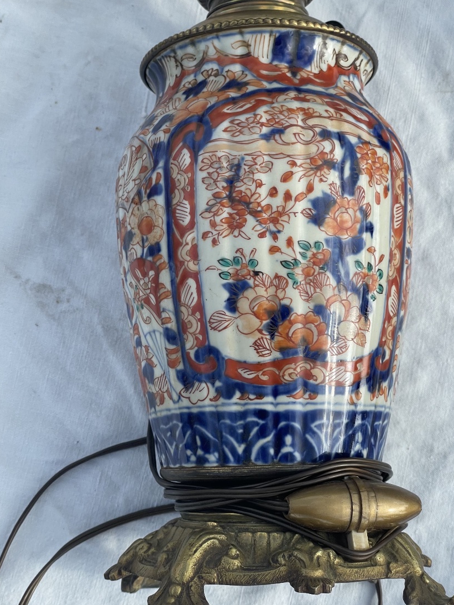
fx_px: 997
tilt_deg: -80.0
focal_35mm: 57
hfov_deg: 25.6
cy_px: 328
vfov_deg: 33.8
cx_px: 242
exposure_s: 1/872
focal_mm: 6
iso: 25
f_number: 2
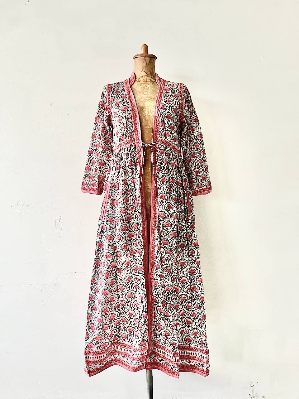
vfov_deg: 67.3
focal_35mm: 26
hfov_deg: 53.1
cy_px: 200
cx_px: 150
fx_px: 299
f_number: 1.6
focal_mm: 5.1
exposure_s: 1/60
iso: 320
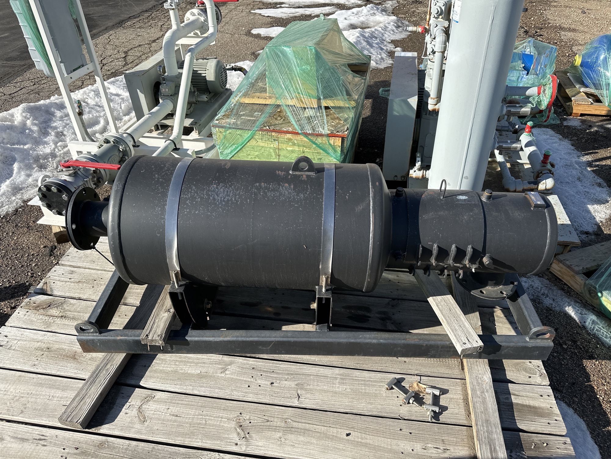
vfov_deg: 56.8
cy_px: 230
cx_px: 306
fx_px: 424
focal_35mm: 24
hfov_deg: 71.6
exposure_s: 1/3058
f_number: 1.78
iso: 80
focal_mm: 6.86
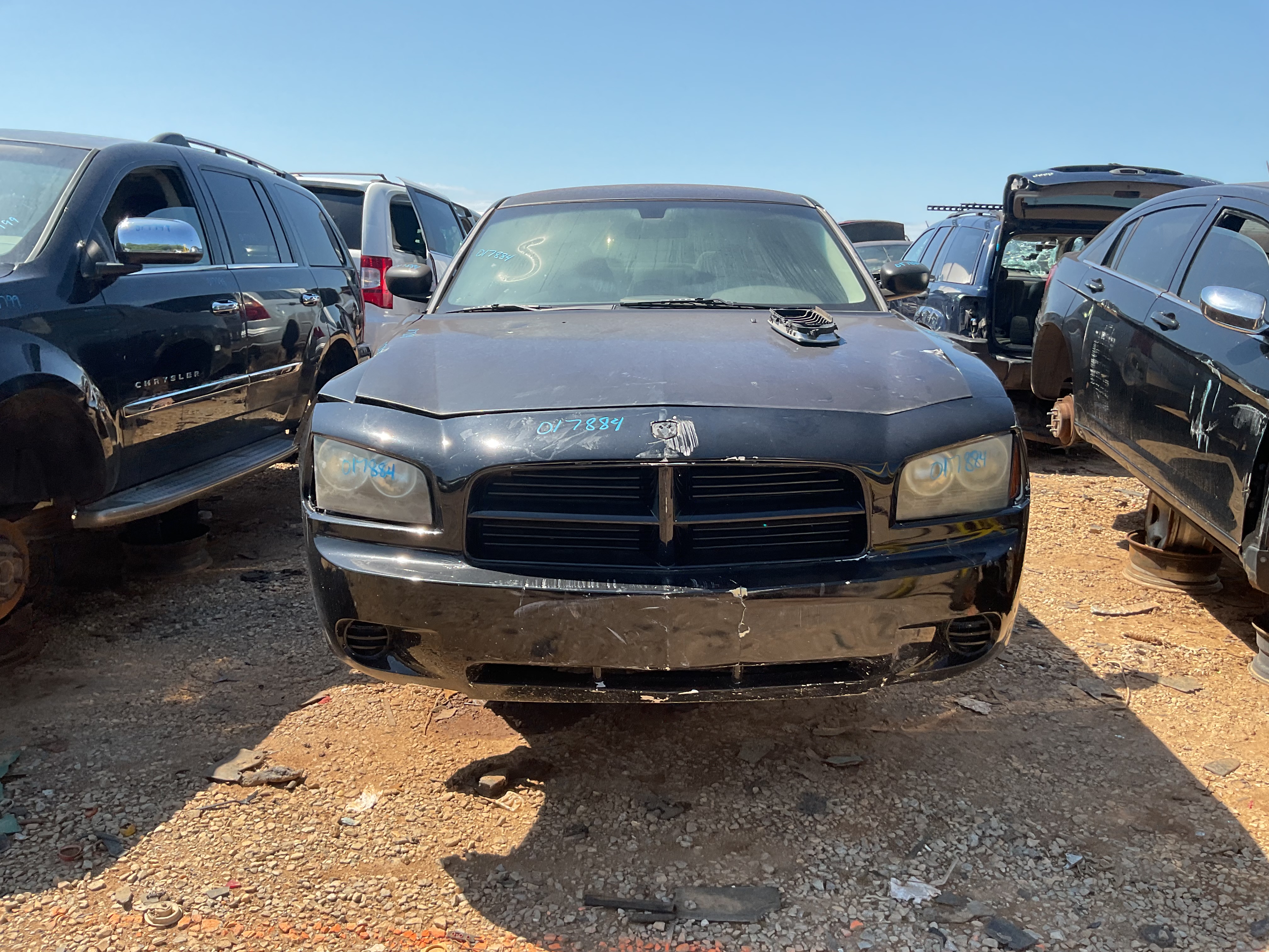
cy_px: 476
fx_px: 1063
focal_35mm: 29
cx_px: 634
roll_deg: +1.1
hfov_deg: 61.7
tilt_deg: -11.9
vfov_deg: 48.2
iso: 16
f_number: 1.8
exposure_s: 1/929
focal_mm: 3
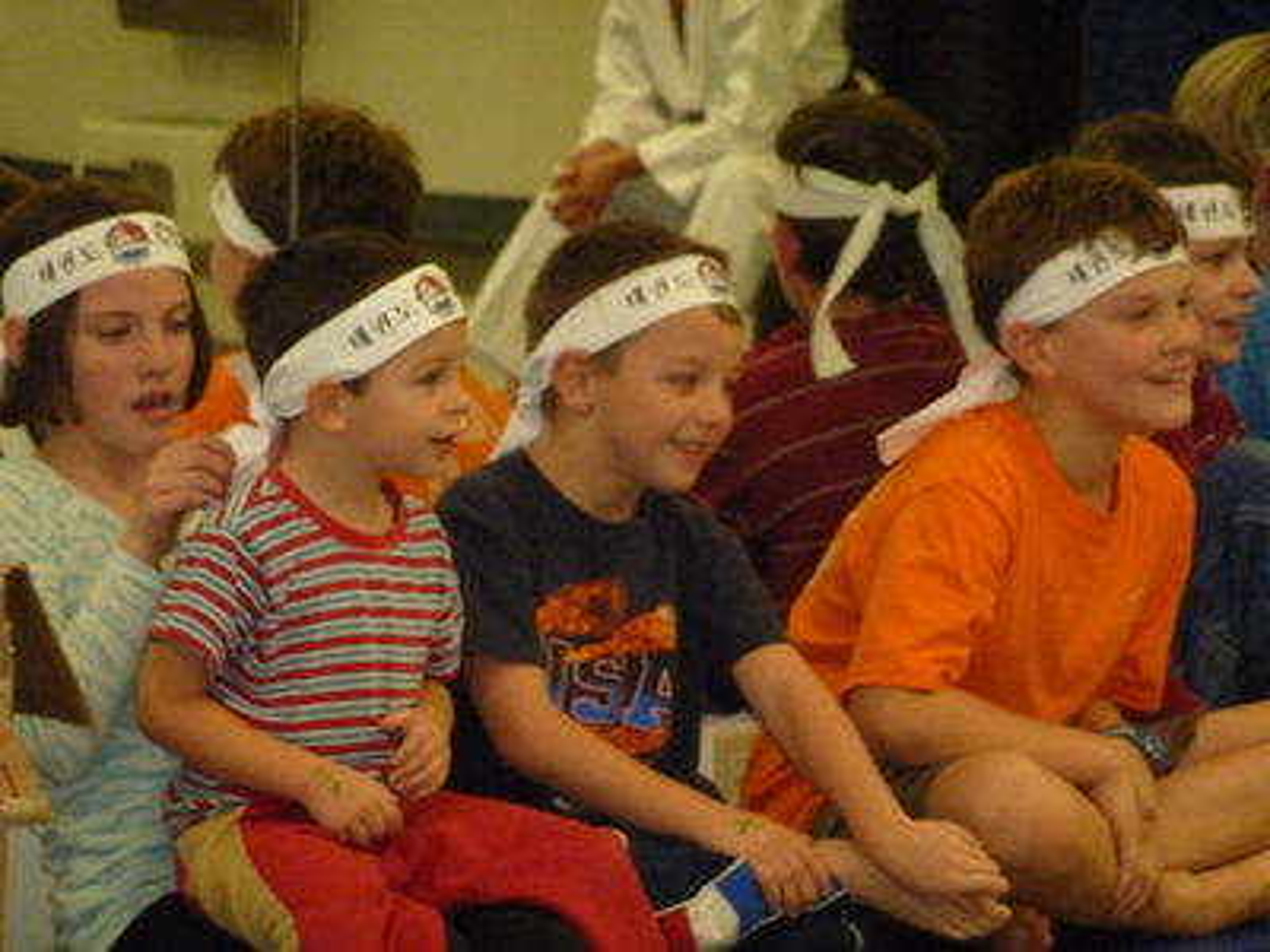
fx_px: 10199
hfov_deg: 7.1
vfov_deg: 5.3
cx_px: 635
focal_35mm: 278
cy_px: 476
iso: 1000
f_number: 4.8
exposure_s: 1/60
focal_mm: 45.7
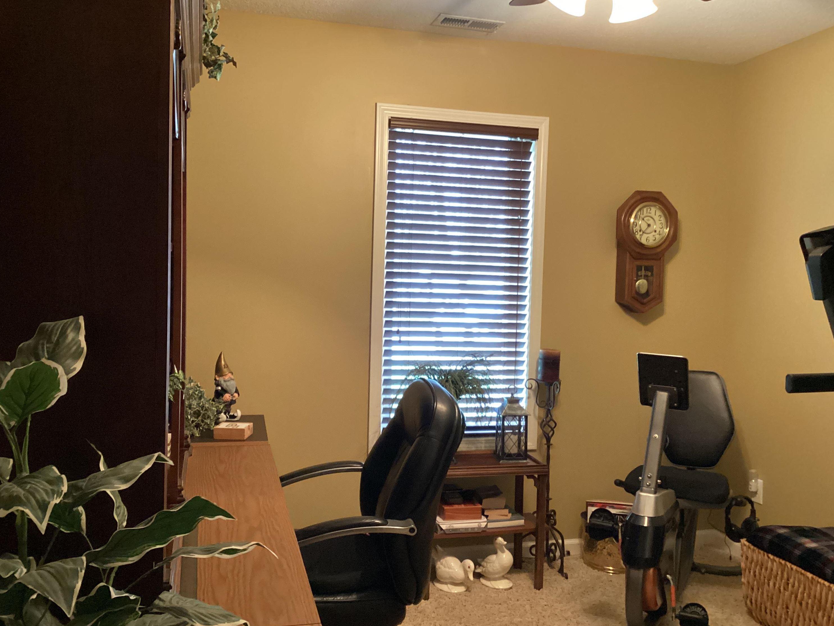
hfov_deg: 56.8
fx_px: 771
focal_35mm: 32
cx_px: 418
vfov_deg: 44.2
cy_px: 322
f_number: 2.4
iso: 400
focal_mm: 3.3
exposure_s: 1/30
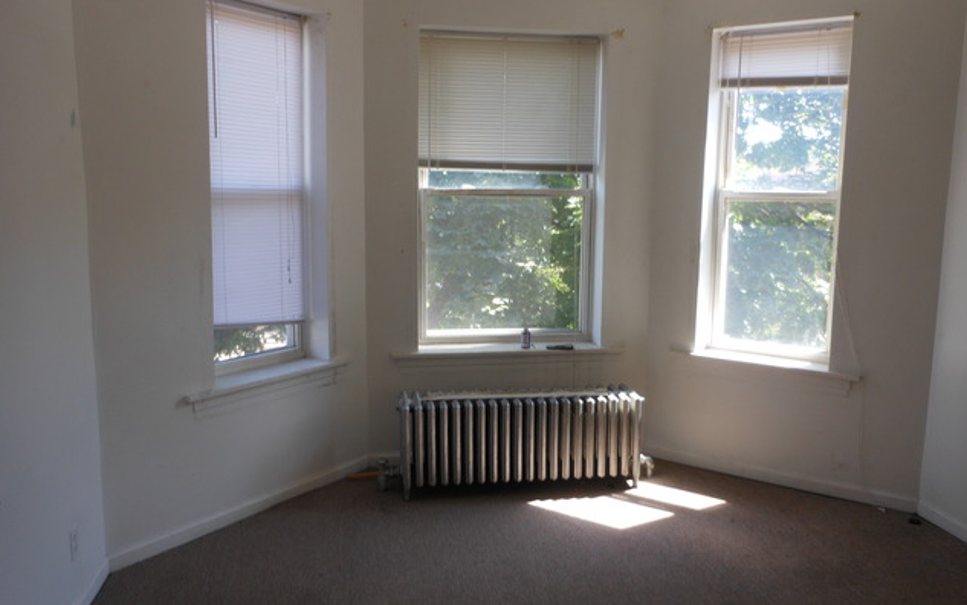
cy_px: 302
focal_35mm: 30
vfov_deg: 41.9
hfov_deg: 62.9
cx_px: 486
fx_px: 791
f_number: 3.7
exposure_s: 1/40
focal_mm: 5
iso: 80
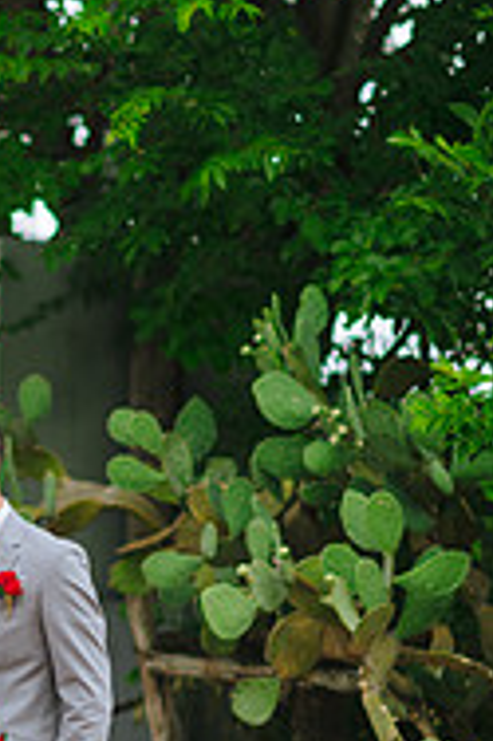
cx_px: -95
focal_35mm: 204
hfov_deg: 6.7
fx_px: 4198
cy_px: 575
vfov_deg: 10.1
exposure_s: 1/800
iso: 80
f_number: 1.6
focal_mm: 85
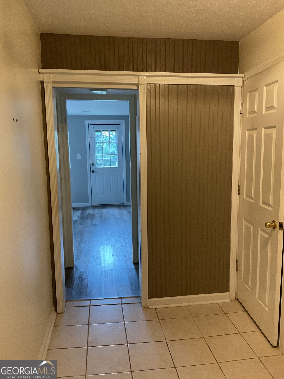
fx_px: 317
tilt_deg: -7.5
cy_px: 190
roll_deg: -0.1
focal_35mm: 29
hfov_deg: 48.2
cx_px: 142
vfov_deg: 61.7
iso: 160
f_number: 1.8
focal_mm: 3
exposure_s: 1/60
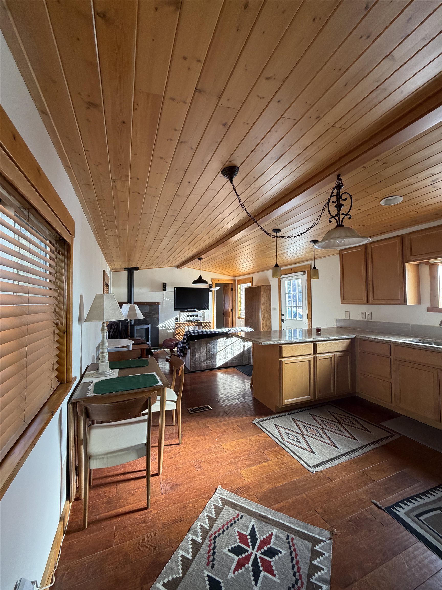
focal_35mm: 14
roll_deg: -0.3
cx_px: 221
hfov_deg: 85.7
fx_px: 238
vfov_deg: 102.1
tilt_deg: +3.1
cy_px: 295
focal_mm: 2.22
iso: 320
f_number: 2.2
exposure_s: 1/121
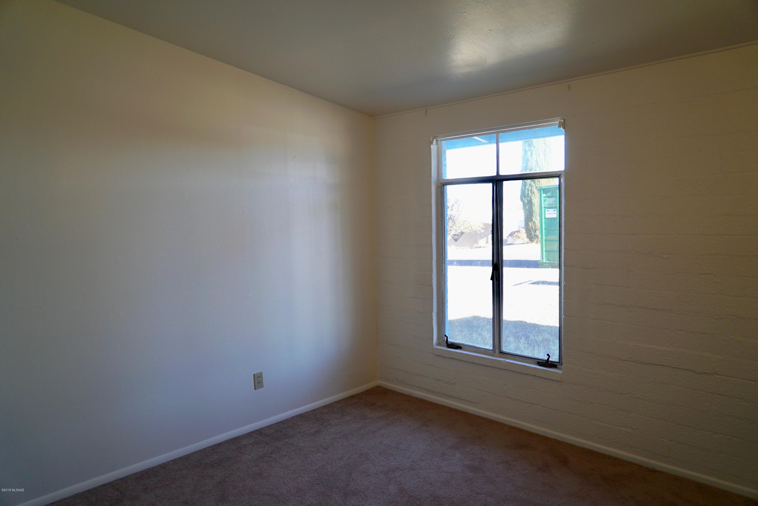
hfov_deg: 73.7
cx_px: 379
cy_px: 253
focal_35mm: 24
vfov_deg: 53.2
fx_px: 506
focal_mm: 24
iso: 320
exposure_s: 1/160
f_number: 4
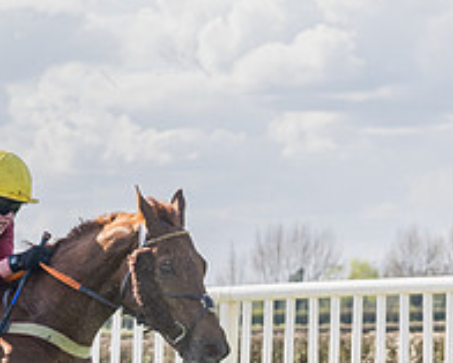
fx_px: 3836
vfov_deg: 5.4
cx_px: -55
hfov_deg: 6.7
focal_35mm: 286
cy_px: 331
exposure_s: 1/2000
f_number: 4
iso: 400
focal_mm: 70
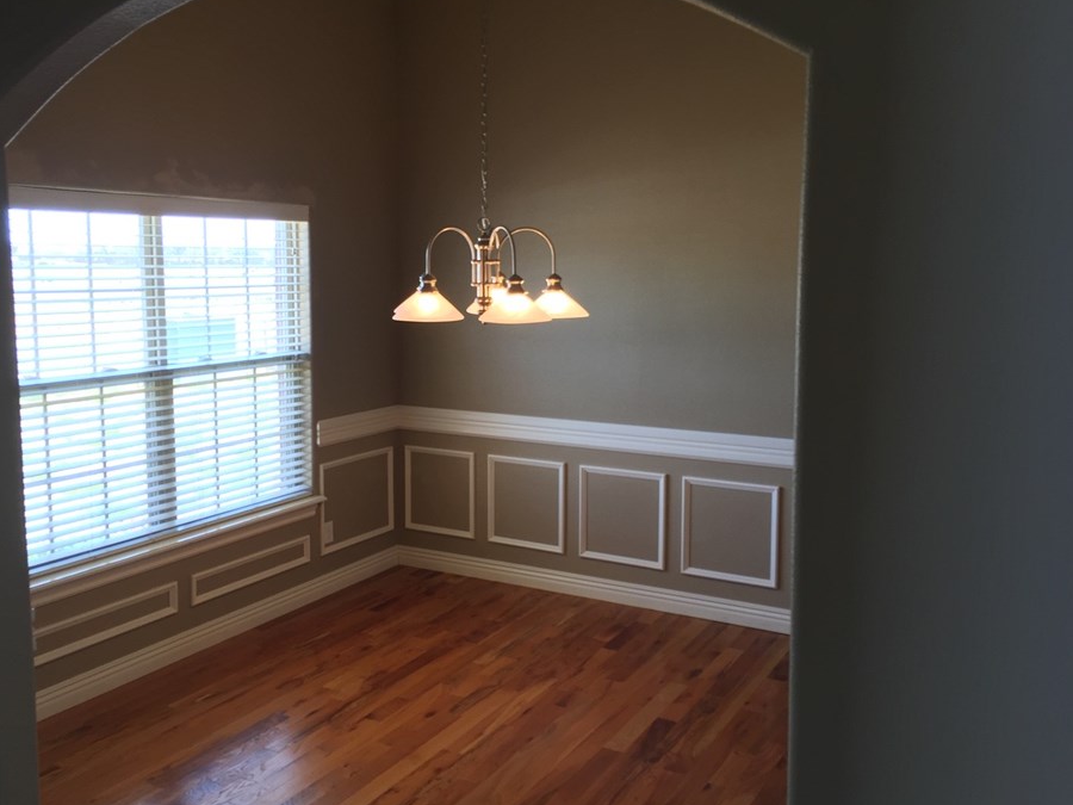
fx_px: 1023
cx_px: 476
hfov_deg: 55.2
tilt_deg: -6.7
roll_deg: +0.1
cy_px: 389
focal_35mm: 33
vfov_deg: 42.9
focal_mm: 4.15
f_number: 2.2
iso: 32
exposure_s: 1/40
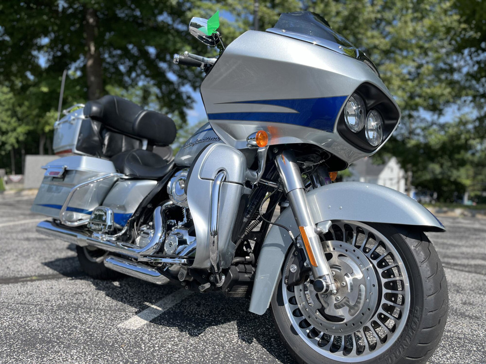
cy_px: 182
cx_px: 243
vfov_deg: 53.1
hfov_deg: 67.3
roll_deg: +0.4
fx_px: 365
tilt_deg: -4.1
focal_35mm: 26
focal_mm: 5.1
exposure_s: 1/2222
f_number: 1.6
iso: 50
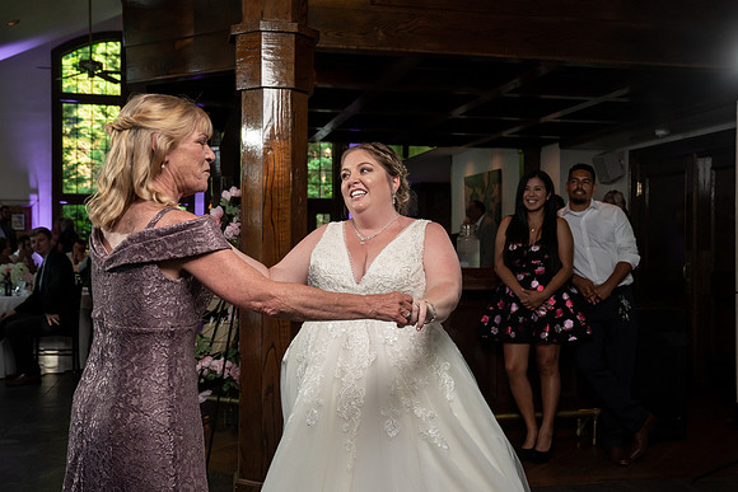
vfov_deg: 32.6
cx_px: 382
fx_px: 843
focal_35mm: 41
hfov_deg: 47.3
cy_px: 242
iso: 2000
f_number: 5.6
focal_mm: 39
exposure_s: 1/200
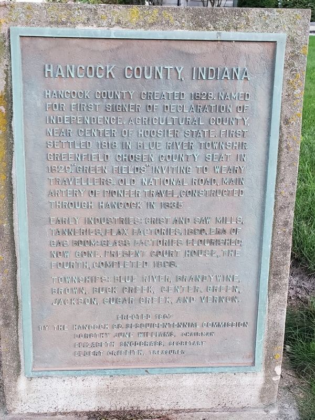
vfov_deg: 67.3
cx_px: 158
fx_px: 315
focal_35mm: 26
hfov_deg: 53.1
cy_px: 210
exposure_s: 1/40
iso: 250
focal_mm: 4.3
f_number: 2.4
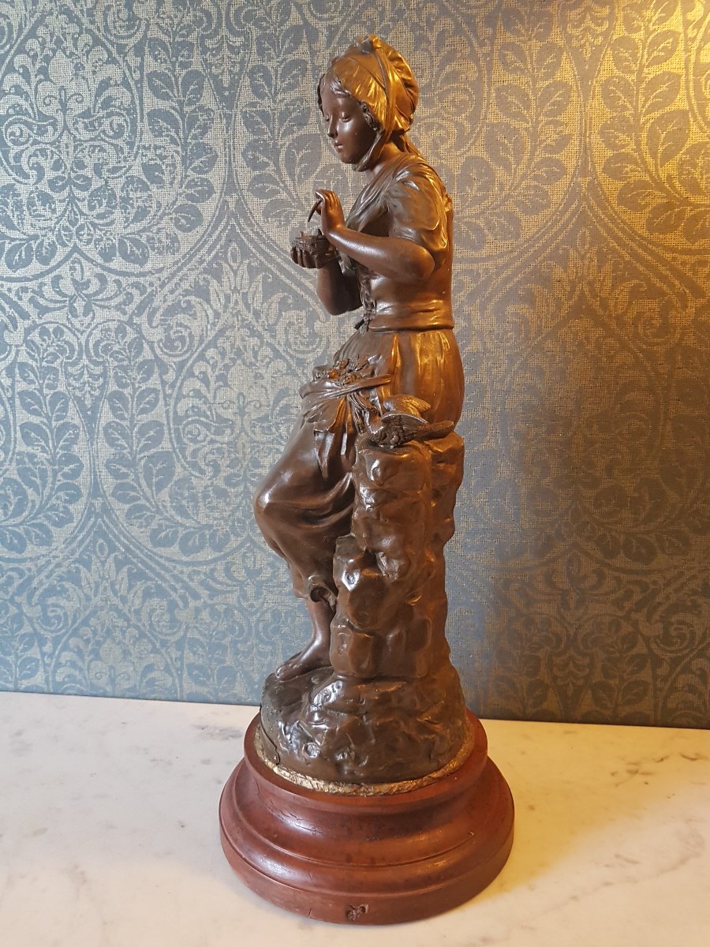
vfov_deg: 67.3
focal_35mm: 26
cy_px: 474
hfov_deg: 53.1
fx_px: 711
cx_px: 355
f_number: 1.7
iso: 250
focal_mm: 4.2
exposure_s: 1/13
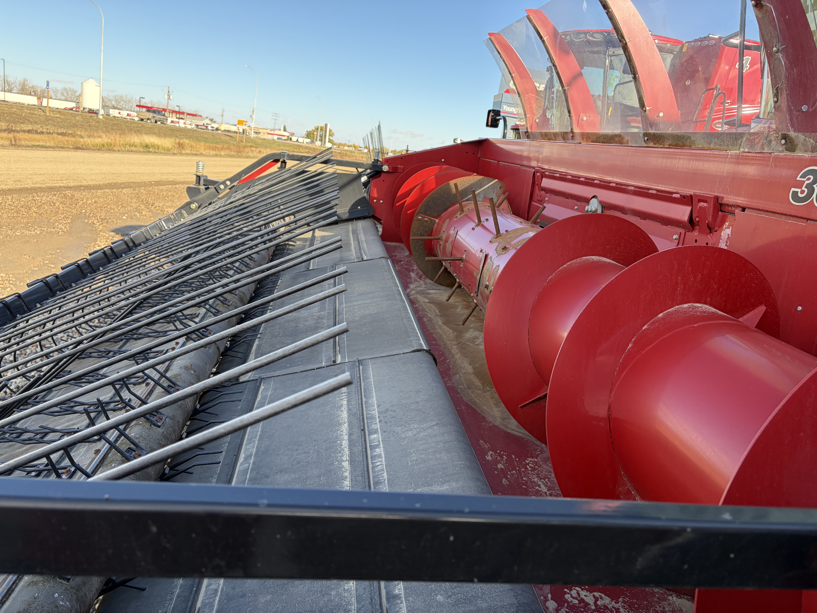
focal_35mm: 26
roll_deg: -7.7
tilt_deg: -13.3
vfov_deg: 53.1
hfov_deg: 67.3
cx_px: 408
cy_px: 306
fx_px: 614
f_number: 1.6
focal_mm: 5.96
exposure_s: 1/747
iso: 50
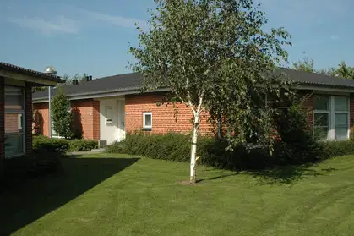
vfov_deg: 31.9
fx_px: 413
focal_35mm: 42
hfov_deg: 46.4
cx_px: 177
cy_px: 118
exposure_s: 1/400
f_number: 10
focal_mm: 28
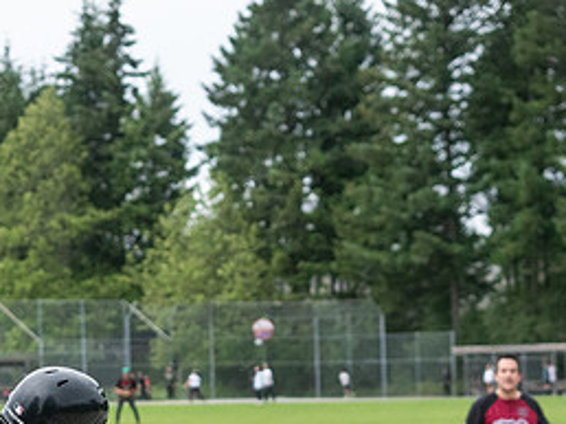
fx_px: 2940
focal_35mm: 180
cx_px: 244
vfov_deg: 8.2
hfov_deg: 11.0
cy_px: 451
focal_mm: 40
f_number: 2.8
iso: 1250
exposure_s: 1/1600
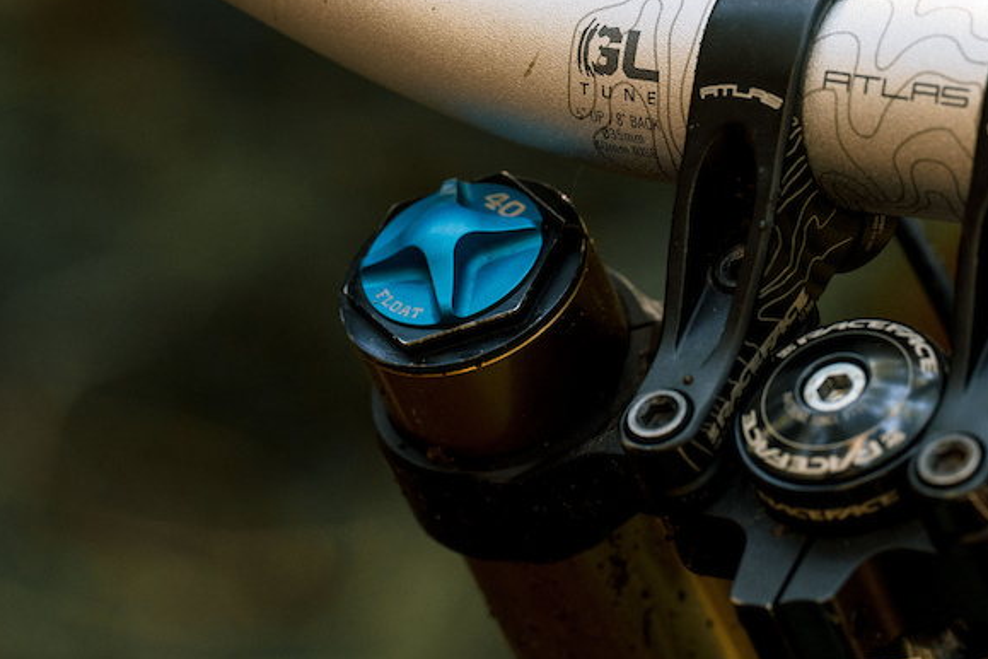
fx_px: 6943
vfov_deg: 5.4
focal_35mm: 253
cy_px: 125
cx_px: 727
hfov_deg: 8.1
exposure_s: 1/40
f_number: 5.6
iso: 1250
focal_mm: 143
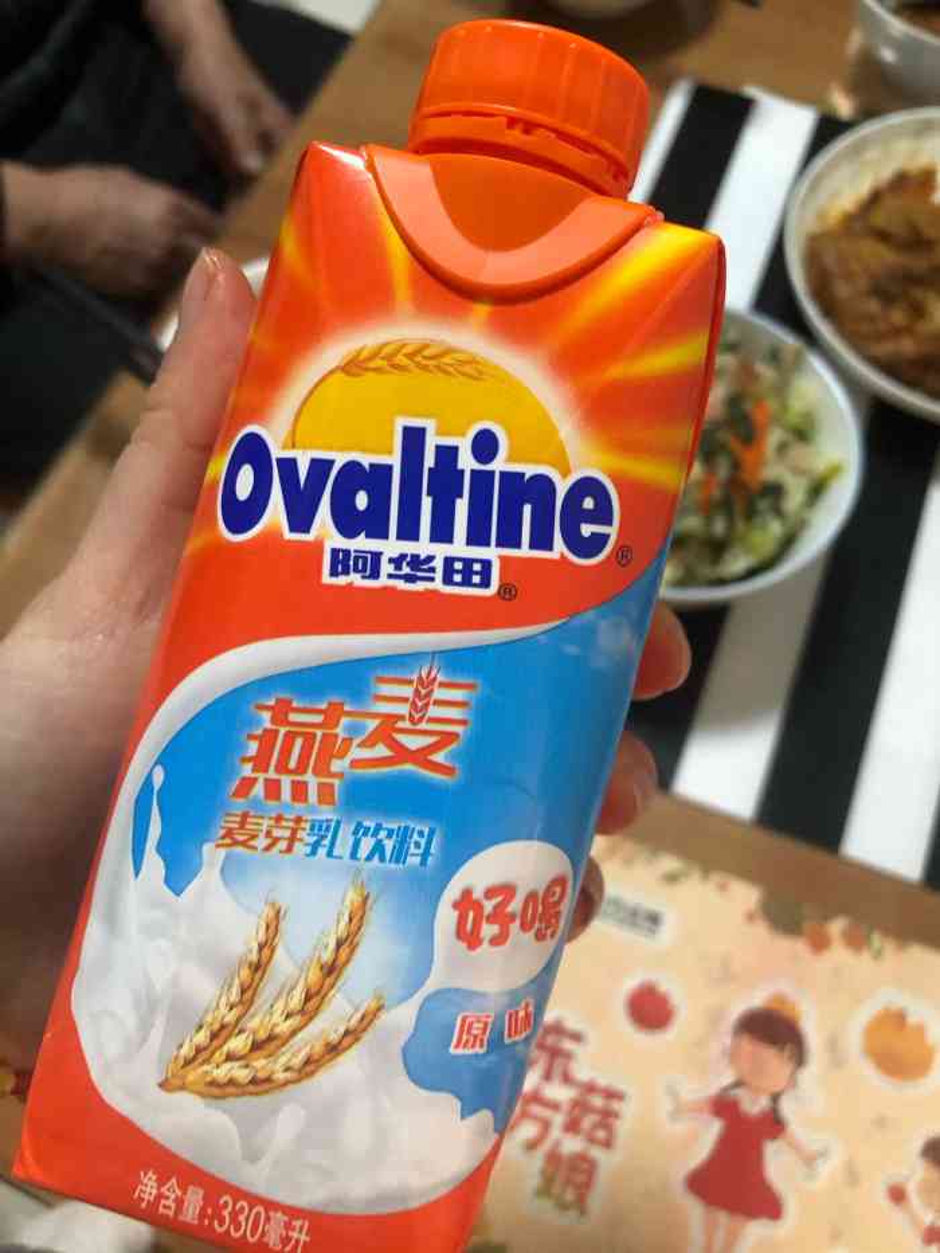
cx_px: 470
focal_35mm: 28
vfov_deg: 63.4
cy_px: 626
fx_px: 1014
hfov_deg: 49.8
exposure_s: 1/15
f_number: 1.8
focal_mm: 4
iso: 80
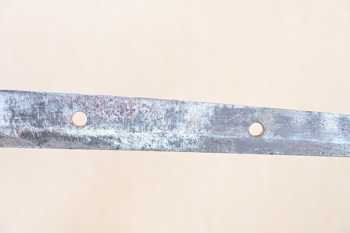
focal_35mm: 75
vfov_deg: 18.2
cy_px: 116
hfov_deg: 27.0
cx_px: 175
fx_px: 729
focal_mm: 50
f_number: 4.8
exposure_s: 1/2
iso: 100
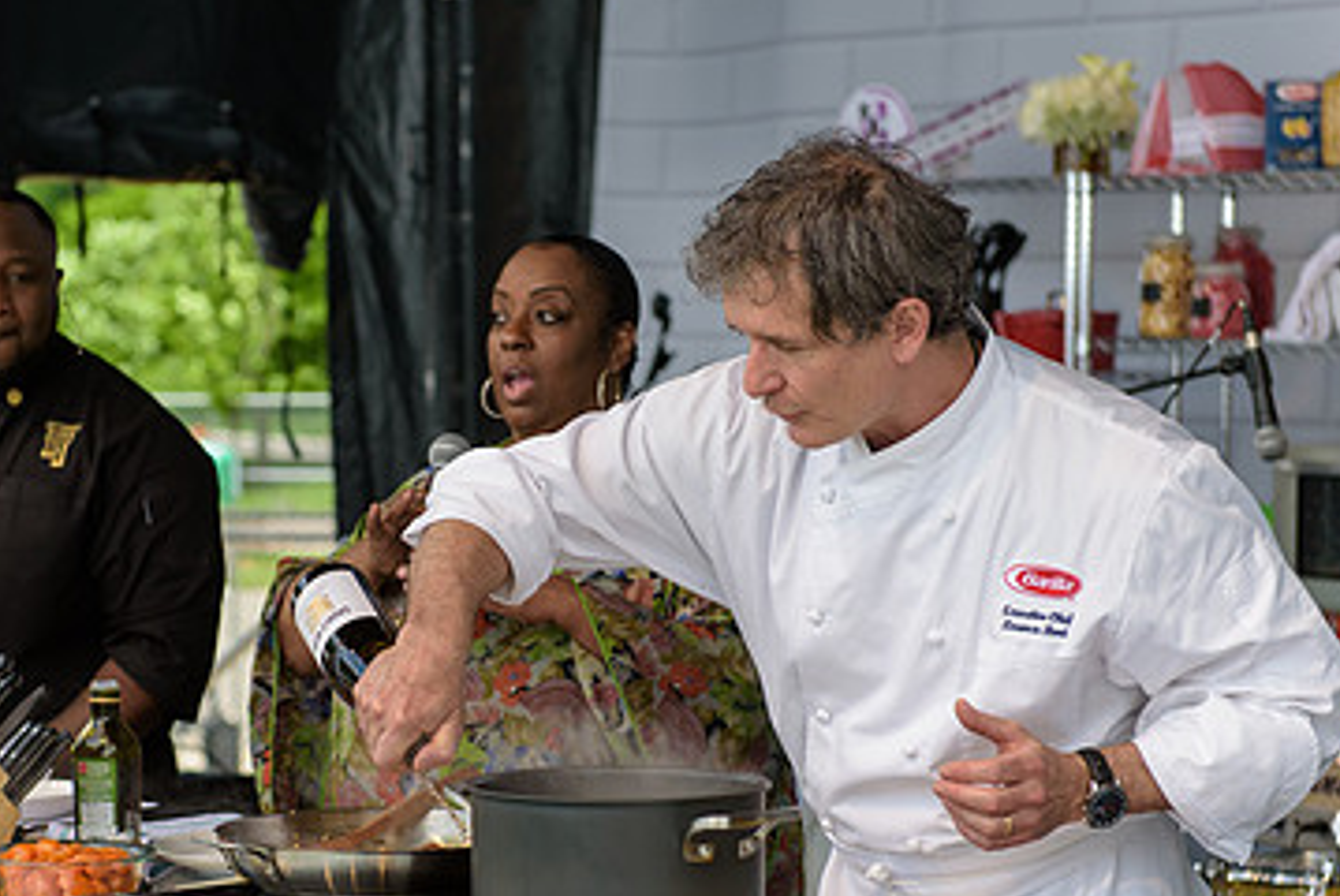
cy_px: 674
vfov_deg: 12.1
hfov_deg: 18.0
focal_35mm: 113
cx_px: 422
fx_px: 4209
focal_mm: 70
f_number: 3.2
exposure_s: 1/1250
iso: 200
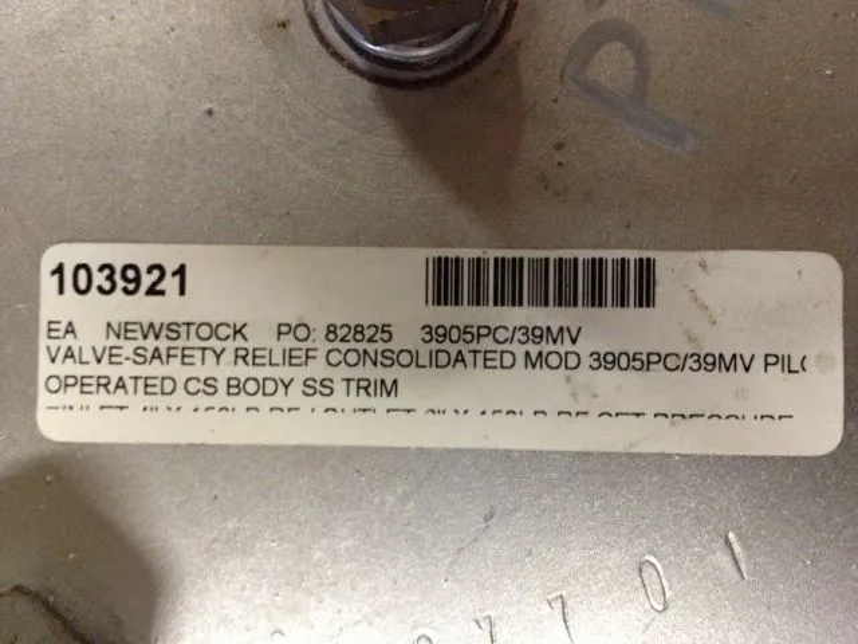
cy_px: 322
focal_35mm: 35
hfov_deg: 52.6
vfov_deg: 40.7
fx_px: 868
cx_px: 429
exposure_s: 1/20
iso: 400
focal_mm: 4.28
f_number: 2.4
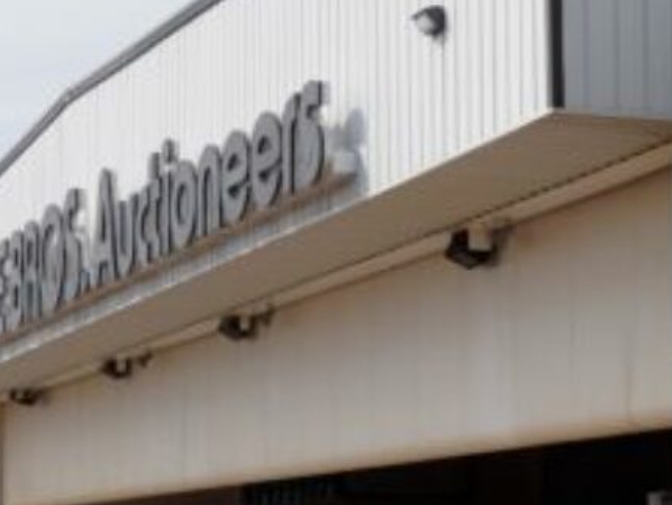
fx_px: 1457
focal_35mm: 75
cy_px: 400
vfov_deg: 19.5
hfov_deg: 25.7
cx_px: 192
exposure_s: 1/200
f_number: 11
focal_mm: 28
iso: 100
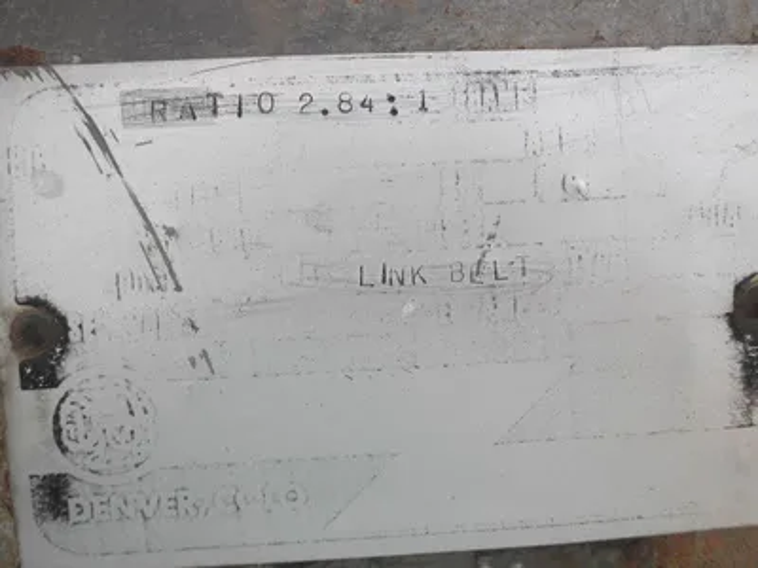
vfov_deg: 32.9
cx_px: 379
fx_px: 963
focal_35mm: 44
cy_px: 284
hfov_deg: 42.9
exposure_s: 1/160
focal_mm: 7.9
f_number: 3.4
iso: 64
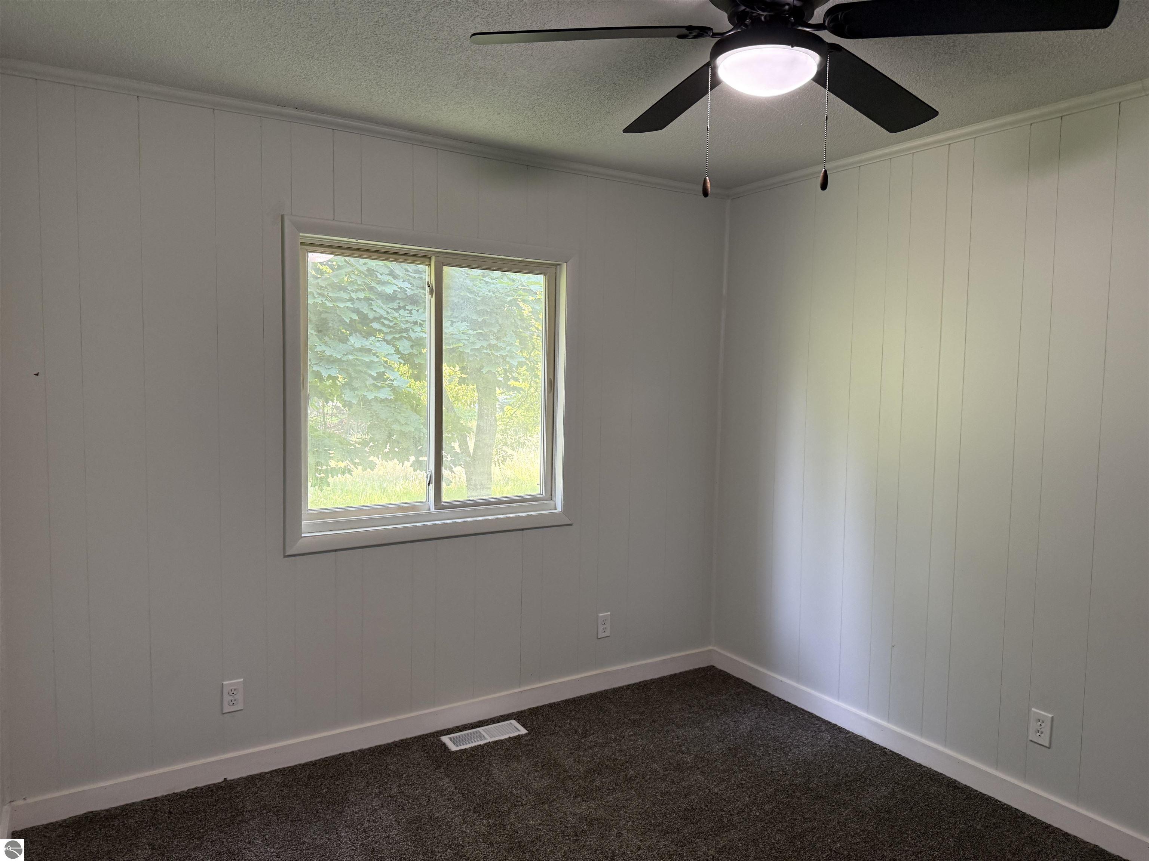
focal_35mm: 24
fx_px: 797
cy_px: 430
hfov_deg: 71.6
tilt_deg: -4.0
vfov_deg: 56.8
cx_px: 574
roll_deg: -1.0
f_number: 1.78
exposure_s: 1/60
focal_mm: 6.76
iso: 200
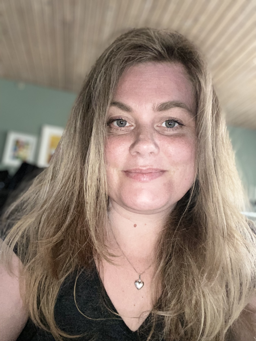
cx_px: 128
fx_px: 296
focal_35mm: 30
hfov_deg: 46.8
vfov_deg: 60.0
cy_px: 170
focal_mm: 2.71
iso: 320
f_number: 2.2
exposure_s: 1/23
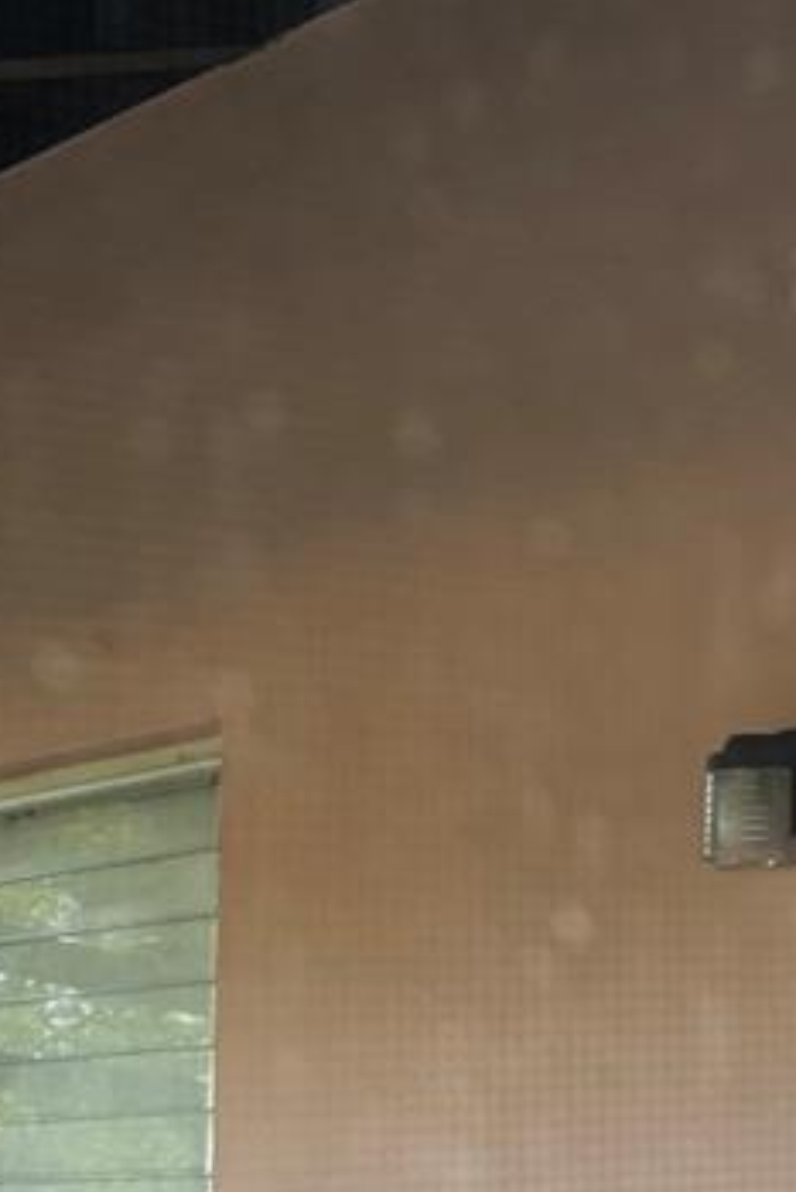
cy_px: 1609
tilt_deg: -7.6
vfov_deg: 19.9
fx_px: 3081
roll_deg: -0.2
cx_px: -345
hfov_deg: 13.9
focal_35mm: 93
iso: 125
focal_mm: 5.96
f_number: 1.6
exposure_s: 1/121
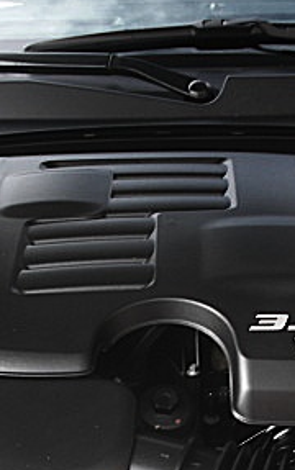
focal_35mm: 85
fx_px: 1091
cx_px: 184
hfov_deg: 15.4
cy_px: 360
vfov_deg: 24.0
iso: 50
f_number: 2.8
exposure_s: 1/80
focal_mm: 6.3
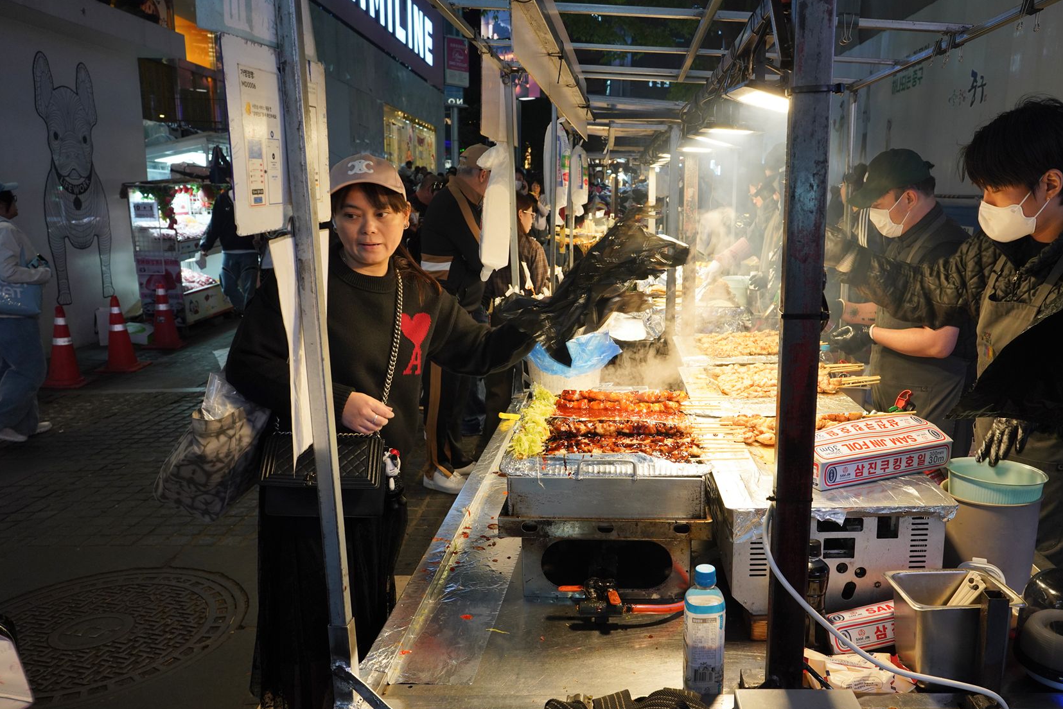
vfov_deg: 44.9
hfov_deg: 63.2
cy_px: 384
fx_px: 856
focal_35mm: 29
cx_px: 629
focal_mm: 24
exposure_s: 1/100
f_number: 7.1
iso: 800
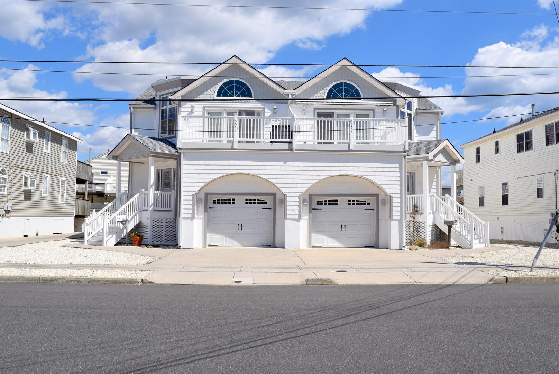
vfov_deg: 40.0
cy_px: 187
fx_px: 513
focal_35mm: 33
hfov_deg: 57.2
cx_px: 280
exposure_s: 1/640
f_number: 13
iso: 200
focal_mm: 22
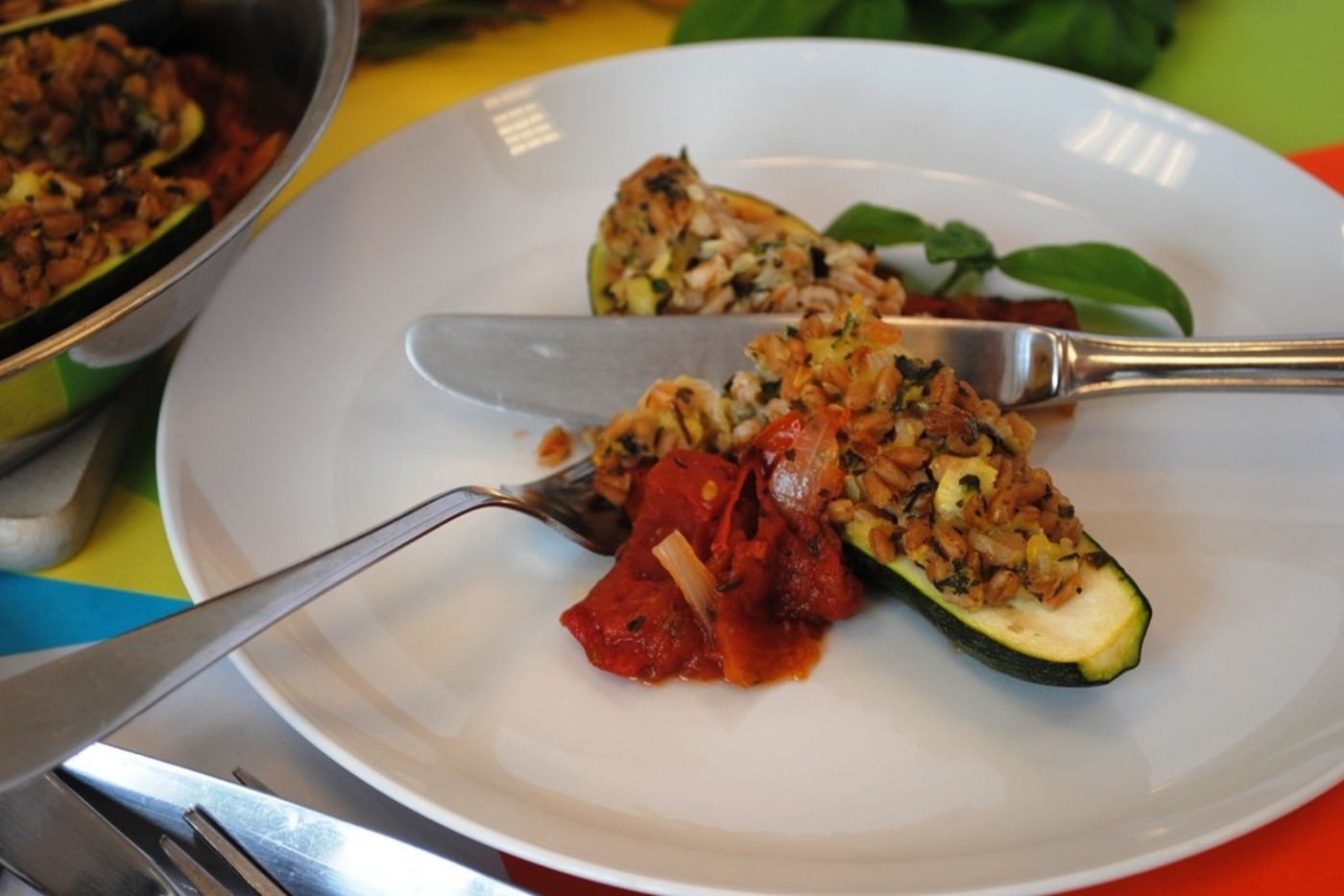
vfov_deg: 18.9
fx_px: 2688
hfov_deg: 28.1
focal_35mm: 72
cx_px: 672
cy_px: 448
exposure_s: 1/60
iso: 200
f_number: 6.3
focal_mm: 48
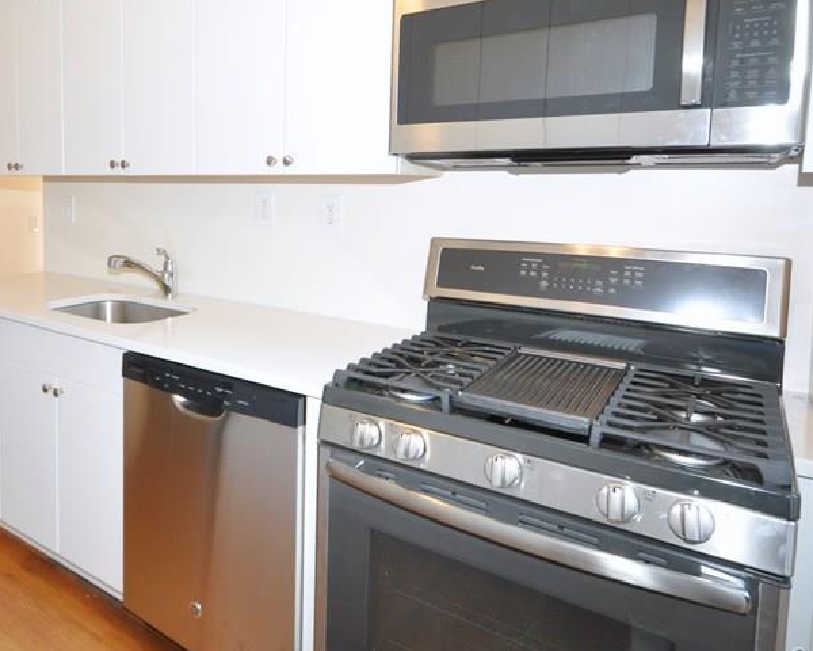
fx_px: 577
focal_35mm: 24
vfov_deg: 57.3
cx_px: 234
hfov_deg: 67.1
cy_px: 212
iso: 800
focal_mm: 10
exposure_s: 1/60
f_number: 4
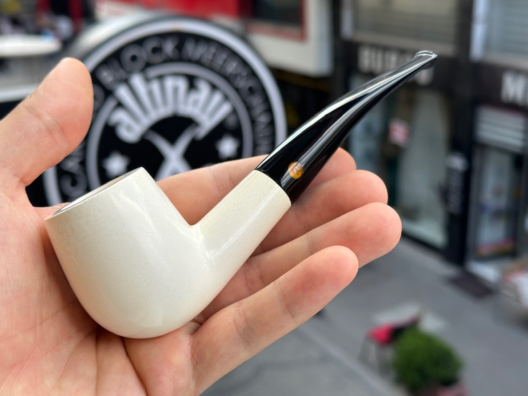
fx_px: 732
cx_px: 264
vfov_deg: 30.3
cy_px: 198
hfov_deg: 39.7
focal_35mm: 48
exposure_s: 1/631
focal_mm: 6.86
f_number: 1.78
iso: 64
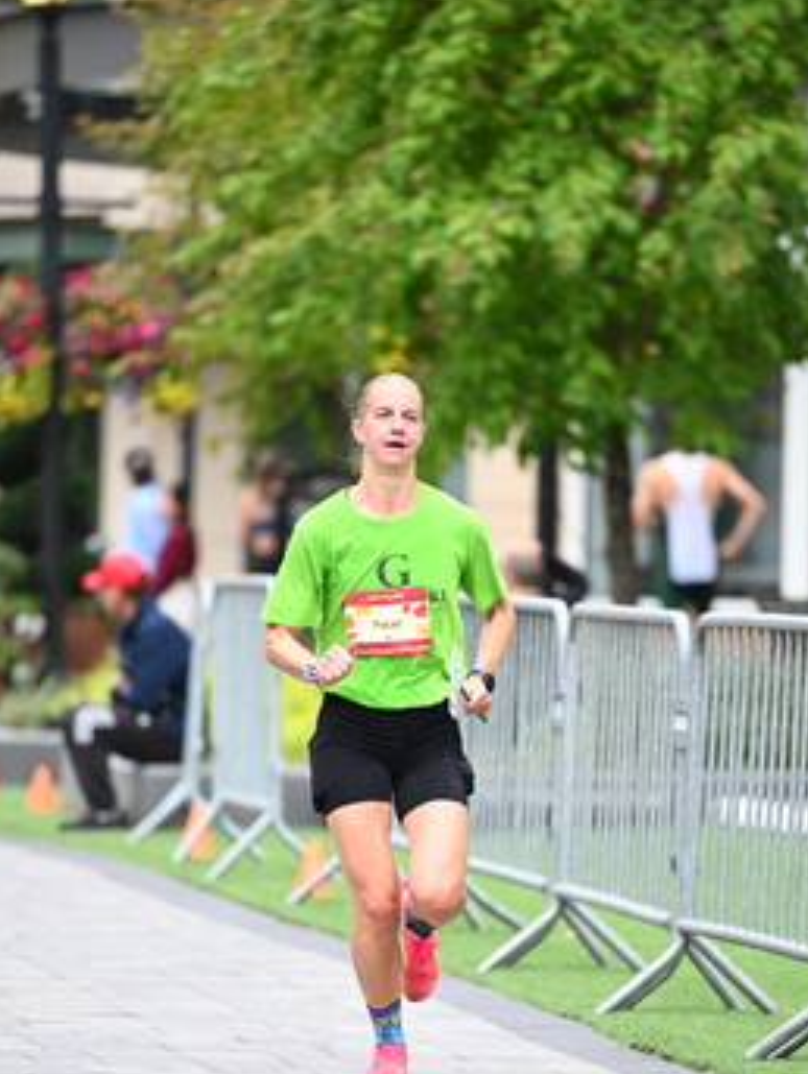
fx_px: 9568
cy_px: 736
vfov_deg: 6.4
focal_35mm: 308
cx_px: 415
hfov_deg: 4.8
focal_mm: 200
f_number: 2.8
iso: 1250
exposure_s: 1/1250
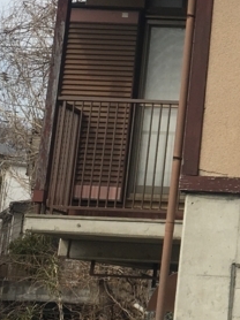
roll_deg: -2.9
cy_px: 107
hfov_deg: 13.1
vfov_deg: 18.3
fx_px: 991
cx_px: 357
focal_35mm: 107
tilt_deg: +10.6
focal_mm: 4.15
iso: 25
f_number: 2.2
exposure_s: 1/1202
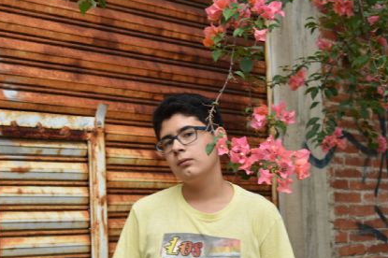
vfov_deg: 15.2
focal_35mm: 90
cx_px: 200
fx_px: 964
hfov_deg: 22.7
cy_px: 126
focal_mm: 55
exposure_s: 1/100
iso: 200
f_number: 5.6
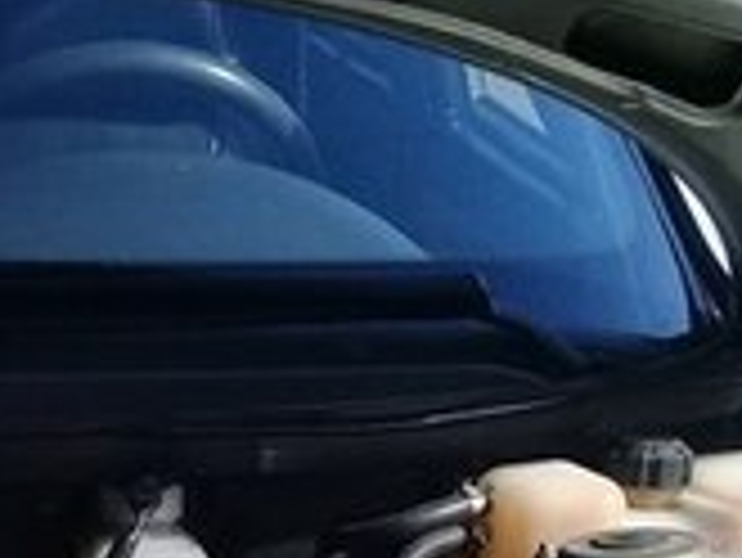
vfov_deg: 11.1
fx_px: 2660
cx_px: -288
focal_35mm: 124
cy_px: 1033
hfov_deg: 15.0
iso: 50
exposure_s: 1/646
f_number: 2.2
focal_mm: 3.3
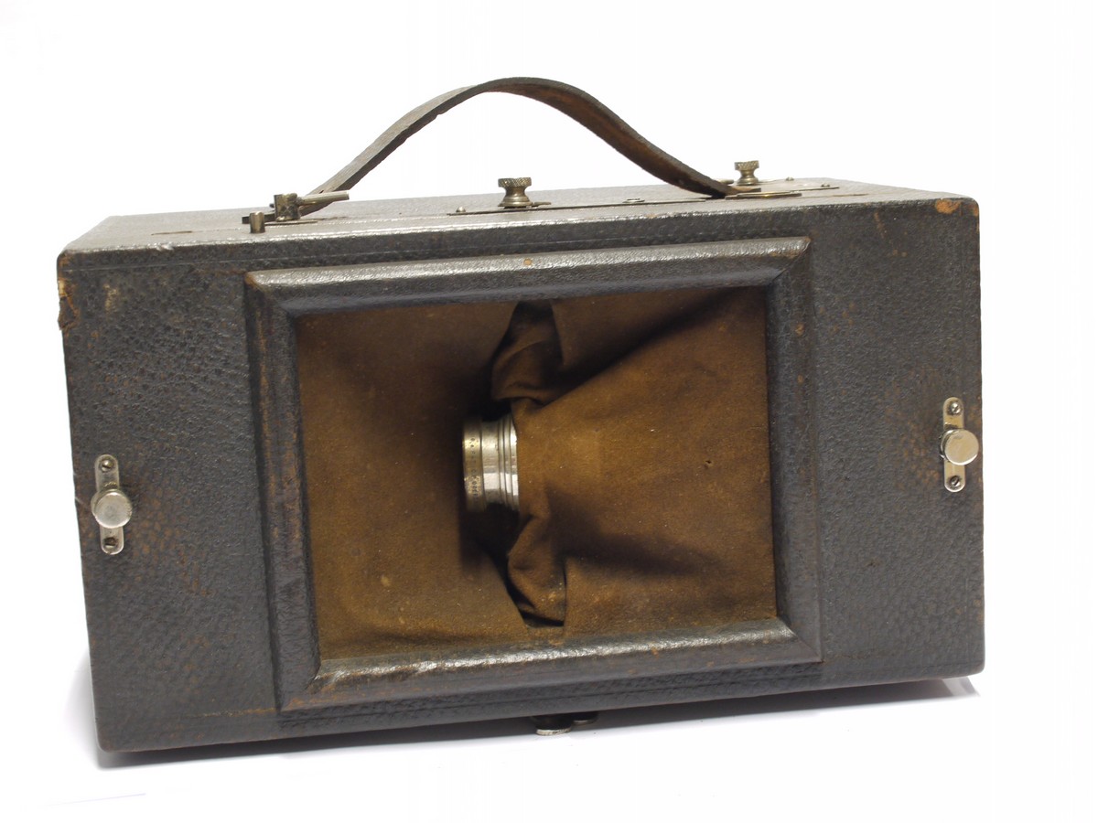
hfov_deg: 32.2
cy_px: 412
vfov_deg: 24.4
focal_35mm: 60
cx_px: 549
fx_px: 1903
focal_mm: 30
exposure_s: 1/3.2
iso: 400
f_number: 9
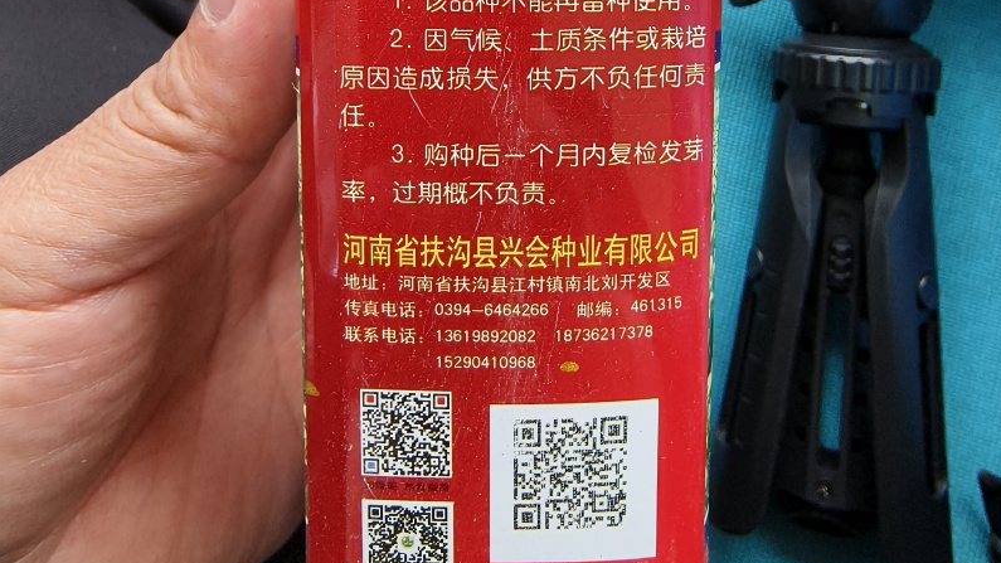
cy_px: 95
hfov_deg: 52.8
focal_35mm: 38
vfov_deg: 30.3
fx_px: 1009
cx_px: 502
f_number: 2
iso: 131
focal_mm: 2.28
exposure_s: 1/33.3
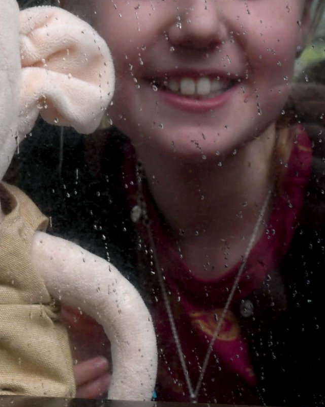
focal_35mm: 101
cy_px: 150
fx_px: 1215
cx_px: 24
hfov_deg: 15.1
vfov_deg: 19.0
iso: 500
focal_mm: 28
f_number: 8
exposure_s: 1/60
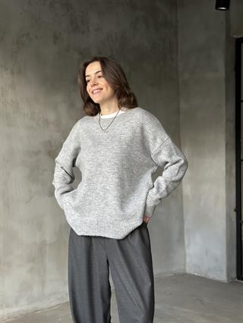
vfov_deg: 39.6
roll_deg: +0.0
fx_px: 449
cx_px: 122
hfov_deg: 30.3
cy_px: 162
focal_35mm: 48
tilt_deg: -0.4
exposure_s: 1/60
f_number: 1.78
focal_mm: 6.86
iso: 160
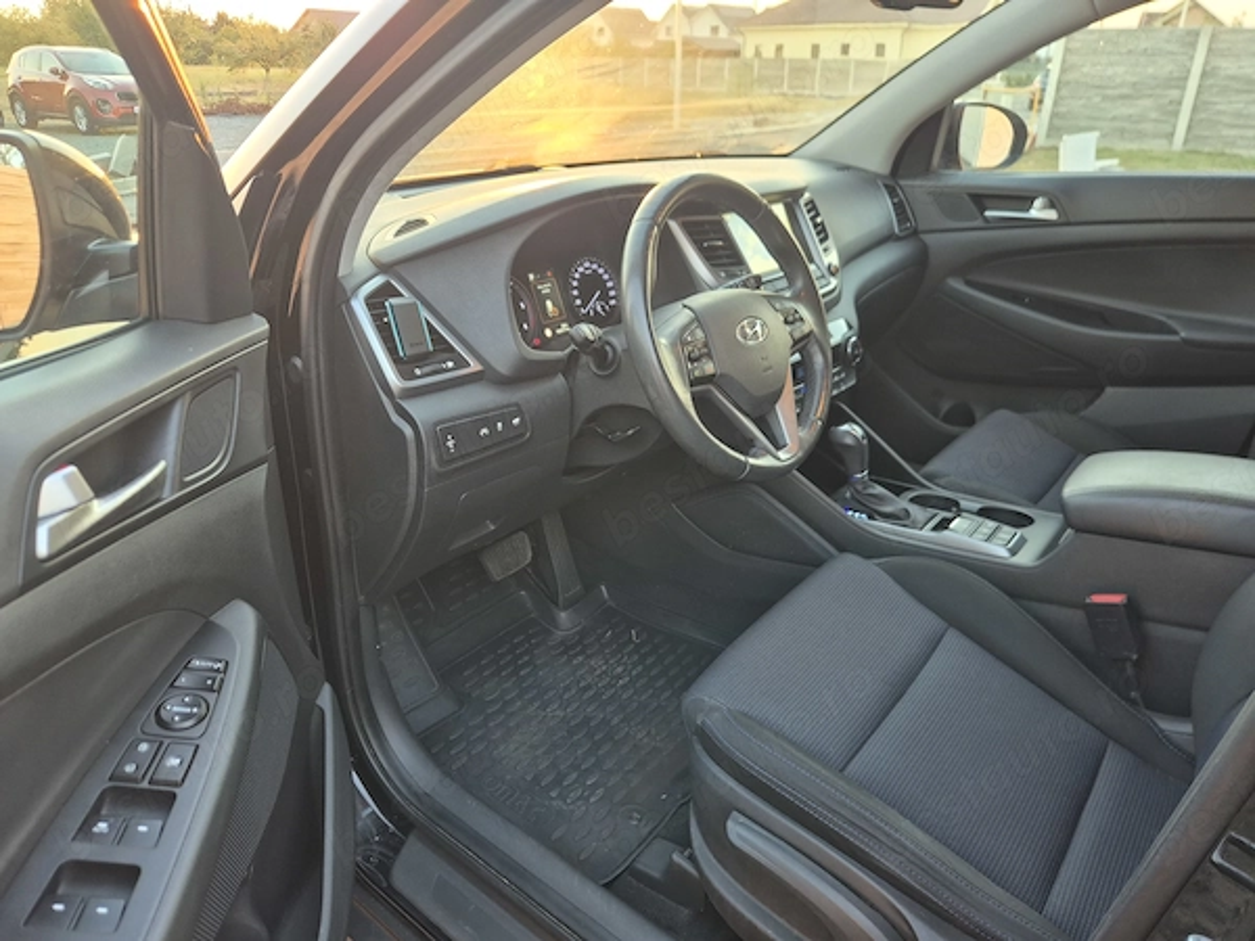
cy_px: 470
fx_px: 834
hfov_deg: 73.9
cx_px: 628
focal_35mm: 23
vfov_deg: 58.9
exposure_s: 1/100
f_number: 1.8
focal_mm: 5.4
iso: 250
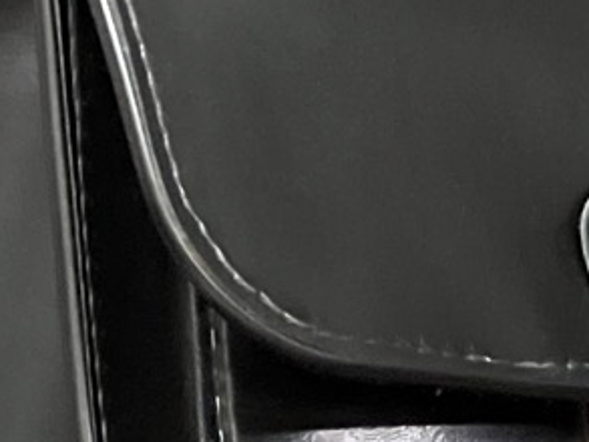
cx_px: 880
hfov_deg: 5.8
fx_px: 5719
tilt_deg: +6.6
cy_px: 428
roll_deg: +1.9
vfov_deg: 4.4
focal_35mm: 336
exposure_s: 1/20
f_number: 2.8
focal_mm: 9
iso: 1250
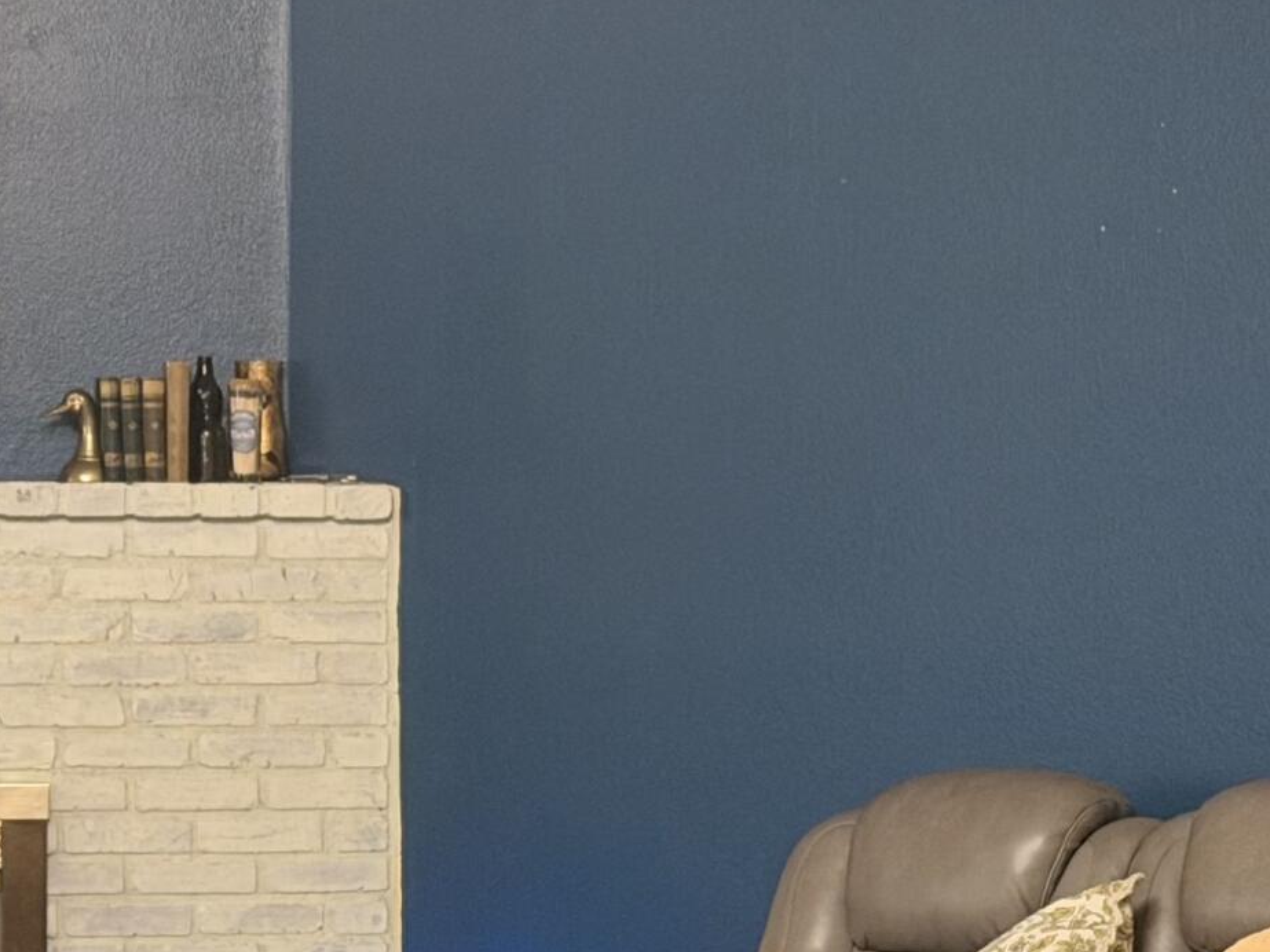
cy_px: 786
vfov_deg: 9.5
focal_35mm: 156
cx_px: 738
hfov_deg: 12.7
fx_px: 5723
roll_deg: +0.0
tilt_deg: -3.3
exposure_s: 1/40
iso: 400
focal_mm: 6.76
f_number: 1.78
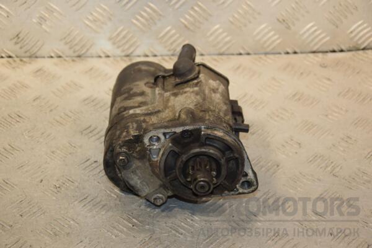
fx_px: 806
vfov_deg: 17.5
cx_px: 186
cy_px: 124
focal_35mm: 78
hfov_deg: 26.0
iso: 800
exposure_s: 1/200
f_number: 5.6
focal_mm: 52
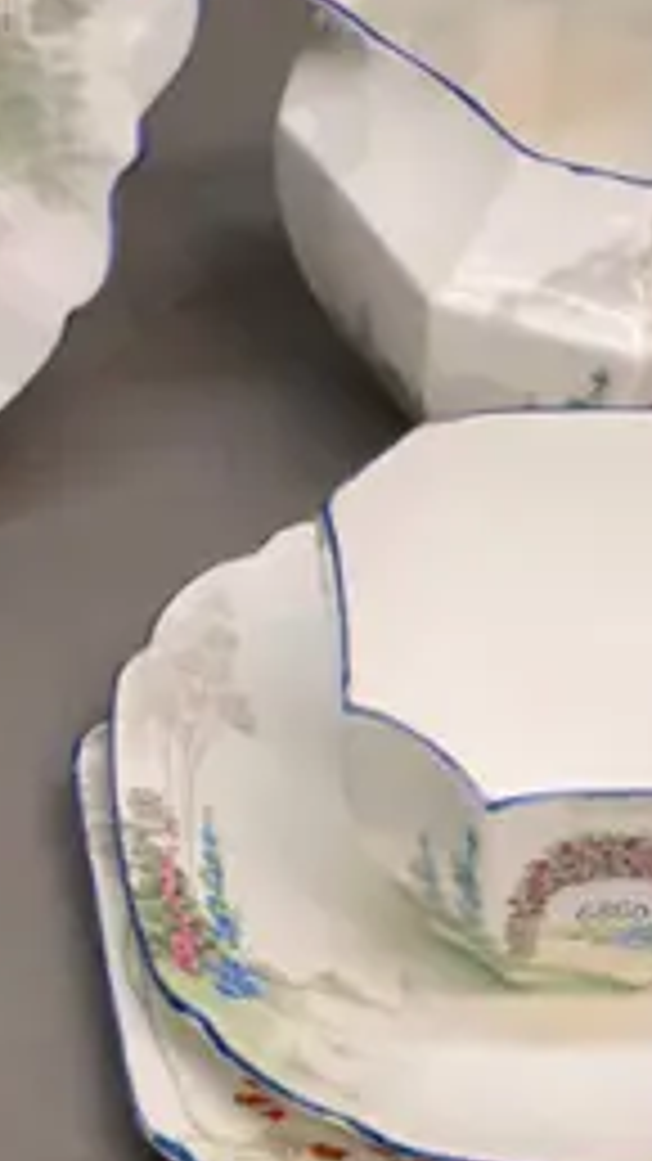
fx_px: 5044
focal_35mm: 164
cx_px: -486
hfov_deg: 7.2
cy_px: 644
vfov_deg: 13.1
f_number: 7.1
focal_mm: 19
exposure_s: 1/250
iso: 3200
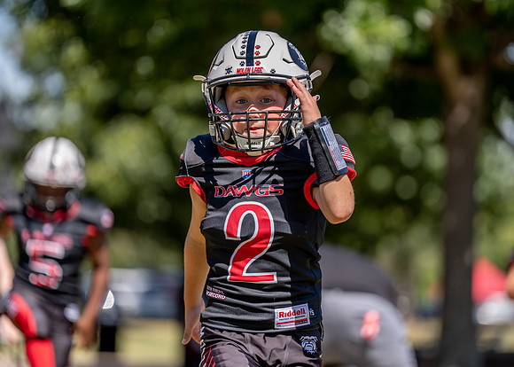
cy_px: 160
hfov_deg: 8.4
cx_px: 271
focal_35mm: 239
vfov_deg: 6.0
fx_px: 3491
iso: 100
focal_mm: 200
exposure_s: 1/1600
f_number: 2.8
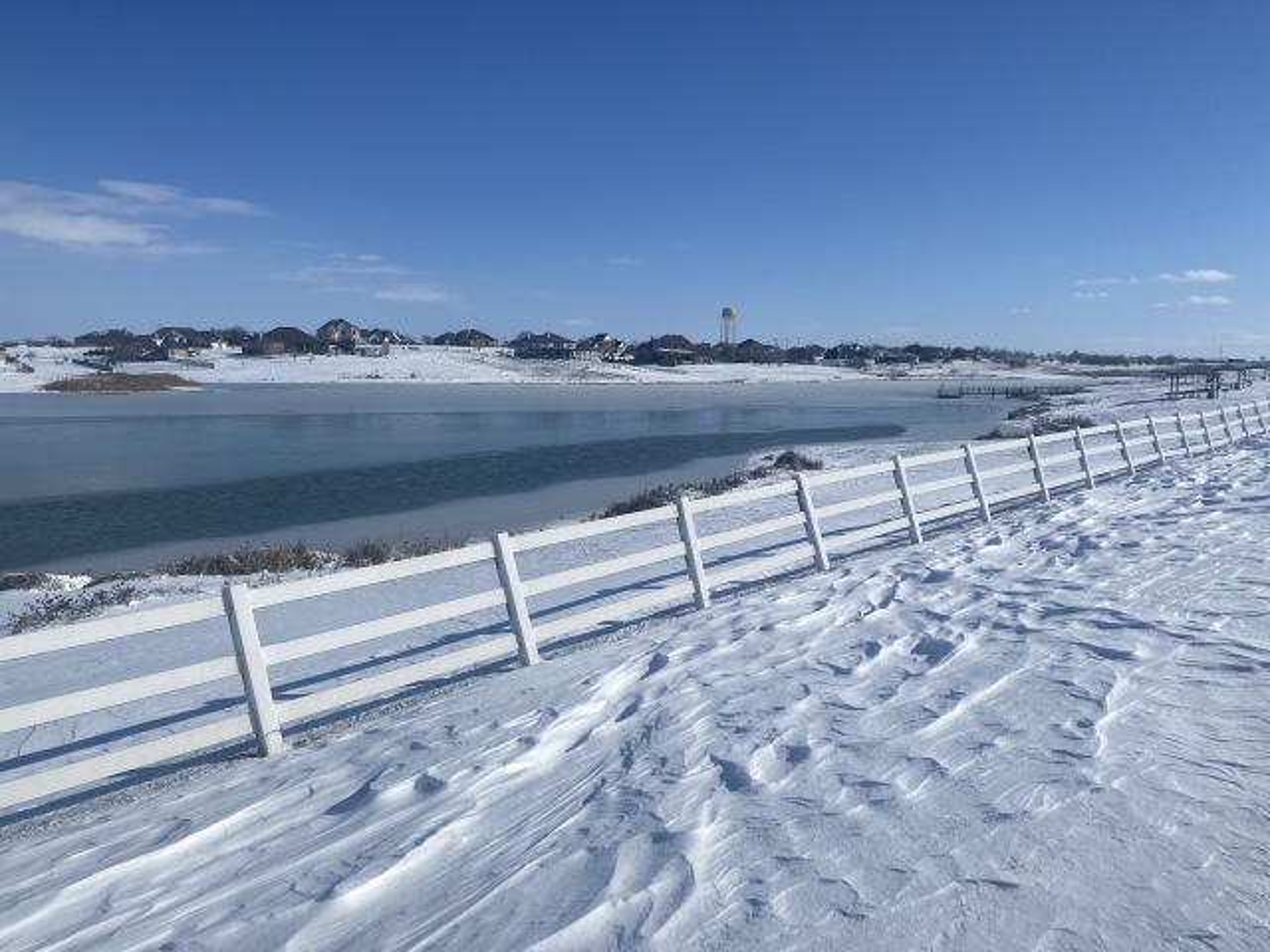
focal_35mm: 26
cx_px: 635
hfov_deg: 67.3
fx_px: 954
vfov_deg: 53.1
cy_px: 476
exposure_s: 1/11494
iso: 32
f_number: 1.8
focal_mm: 4.25
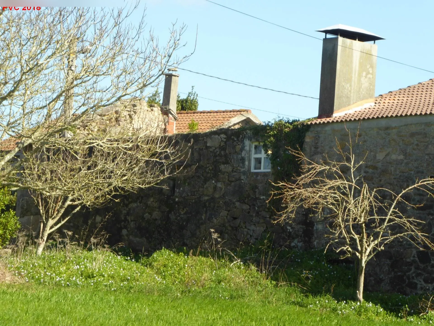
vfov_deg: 10.4
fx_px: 1793
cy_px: 163
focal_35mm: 143
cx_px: 217
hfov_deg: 13.8
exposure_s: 1/80
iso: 80
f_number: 8
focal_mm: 25.6
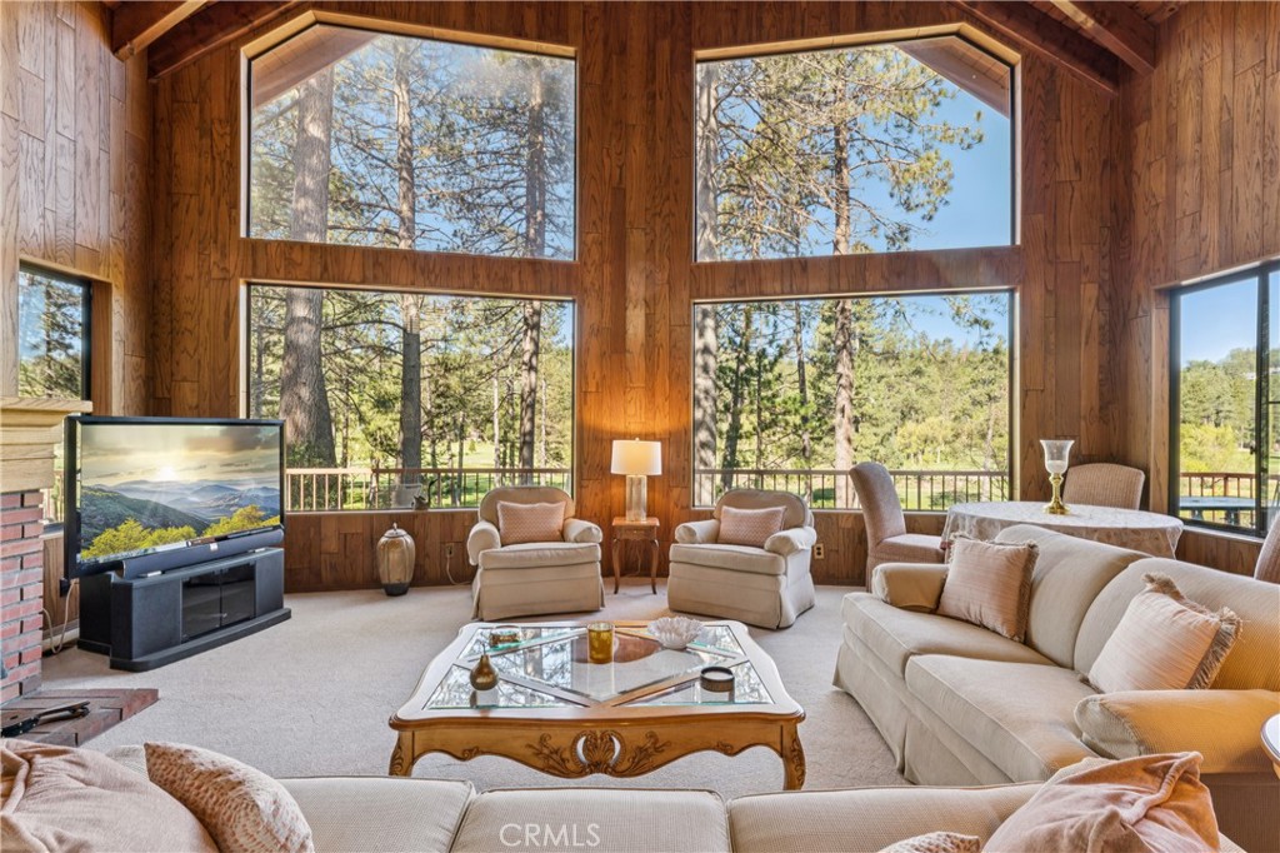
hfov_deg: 93.3
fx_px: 604
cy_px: 426
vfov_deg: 70.4
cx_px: 640
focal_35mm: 17
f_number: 13
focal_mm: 17
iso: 100
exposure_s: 1/6
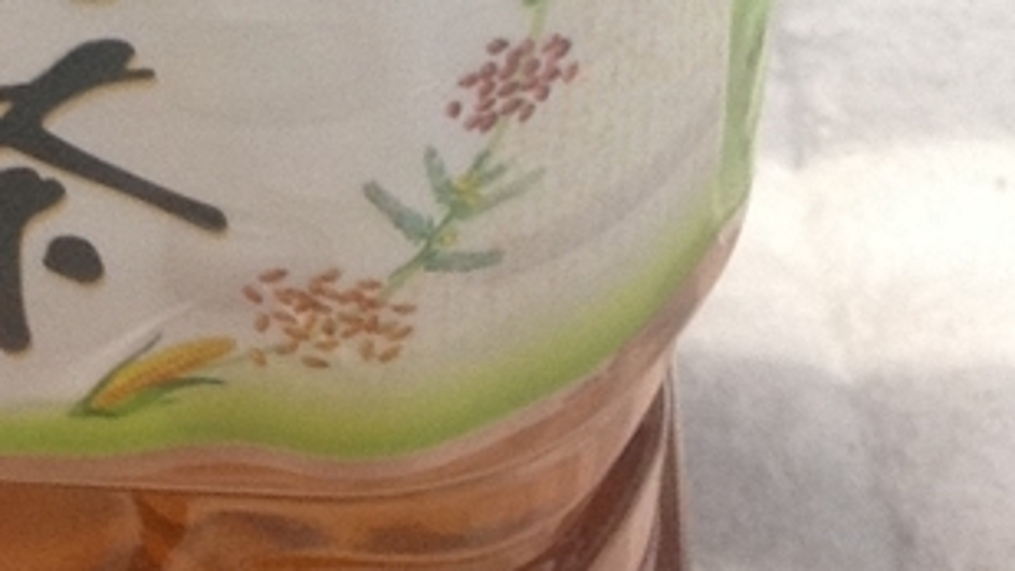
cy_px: -1332
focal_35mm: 148
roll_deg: -3.0
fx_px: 3984
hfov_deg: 14.4
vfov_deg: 7.0
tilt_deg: -24.0
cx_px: 177
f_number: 2.4
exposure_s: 1/15
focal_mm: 4.28
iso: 100
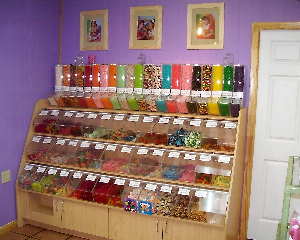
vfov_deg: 39.2
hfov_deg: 47.9
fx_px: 337
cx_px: 152
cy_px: 119
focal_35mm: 38
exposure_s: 1/64
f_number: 2.7
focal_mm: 6
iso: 160
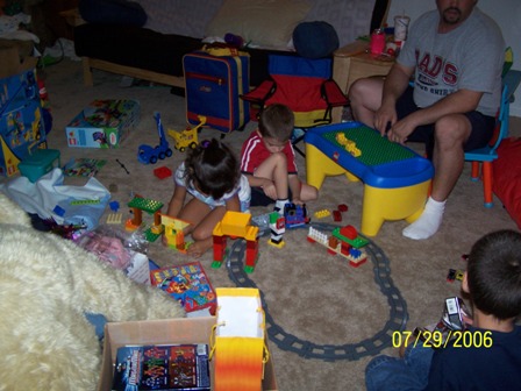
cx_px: 260
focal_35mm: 38
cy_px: 196
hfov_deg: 49.0
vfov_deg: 37.7
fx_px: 572
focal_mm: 6.3
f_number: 2.8
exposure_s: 1/60
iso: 140
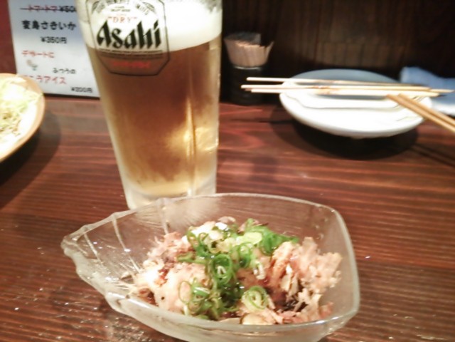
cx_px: 228
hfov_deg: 63.4
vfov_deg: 49.7
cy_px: 171
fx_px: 368
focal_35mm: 28
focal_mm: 4.21
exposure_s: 1/11
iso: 500
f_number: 2.5
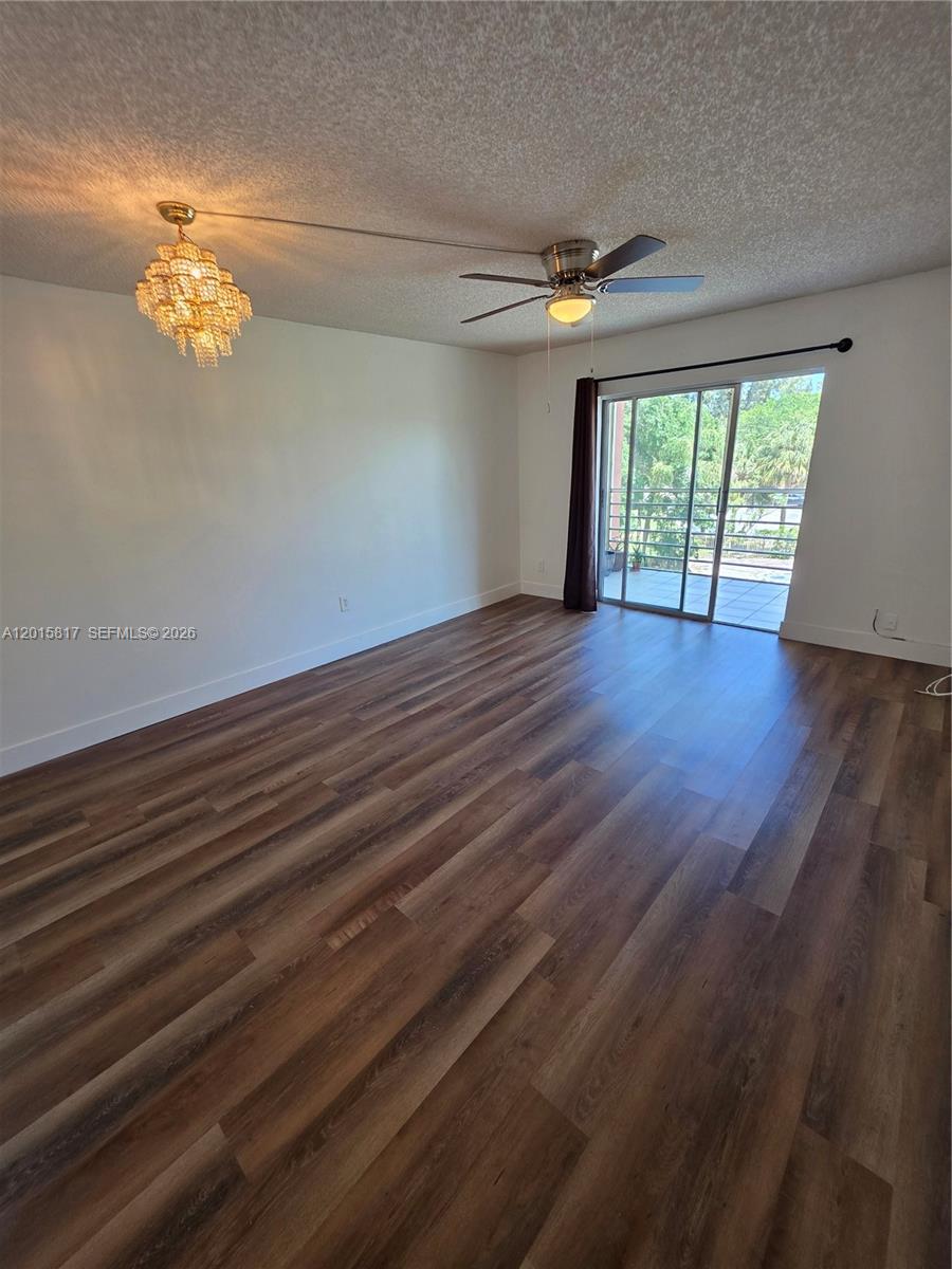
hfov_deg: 89.9
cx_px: 476
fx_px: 477
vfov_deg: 106.2
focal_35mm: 13
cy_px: 634
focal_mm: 2.2
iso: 125
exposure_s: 1/120
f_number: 1.9
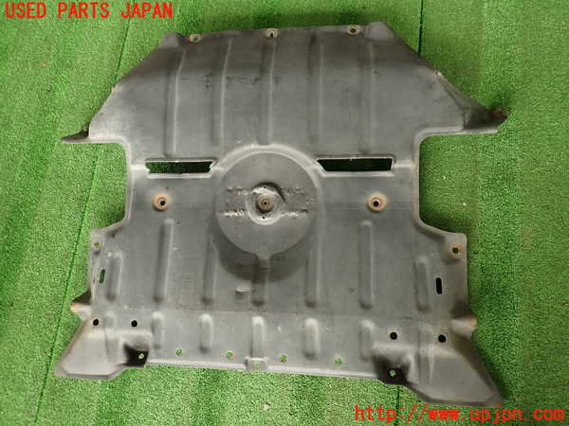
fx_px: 411
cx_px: 284
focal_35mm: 25
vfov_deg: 54.9
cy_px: 213
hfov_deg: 69.4
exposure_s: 1/60
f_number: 2
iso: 125
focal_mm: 4.5
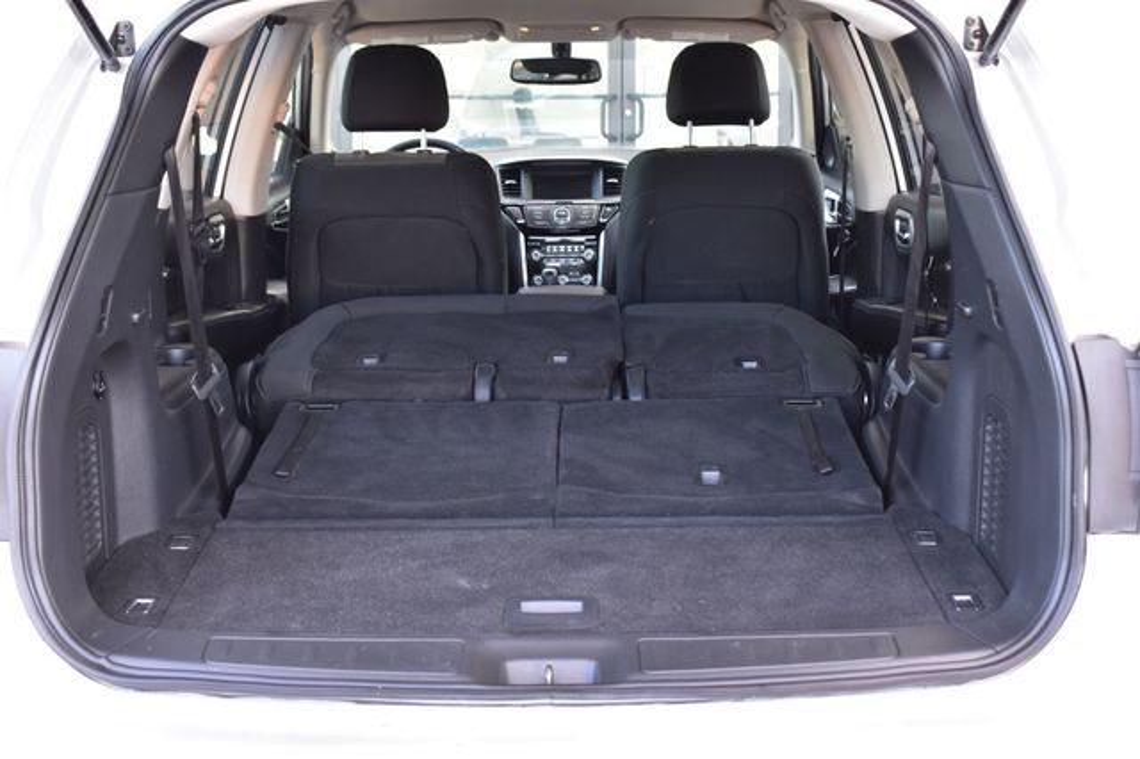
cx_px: 570
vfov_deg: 25.7
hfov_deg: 37.9
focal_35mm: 52
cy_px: 380
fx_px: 1662
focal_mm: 35
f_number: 6.3
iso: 400
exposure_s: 1/20
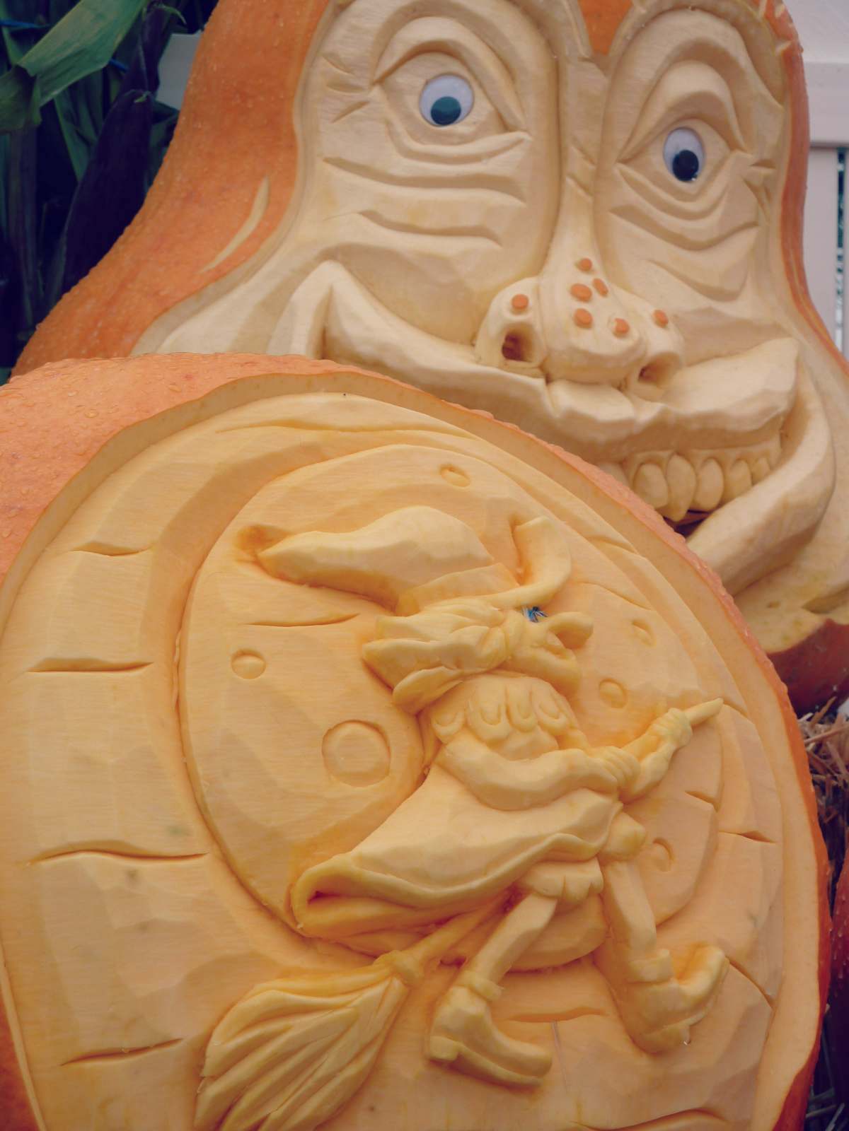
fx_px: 4186
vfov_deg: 15.4
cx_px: 424
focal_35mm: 128
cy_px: 566
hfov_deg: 11.6
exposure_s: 1/400
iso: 80
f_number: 4.4
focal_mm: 21
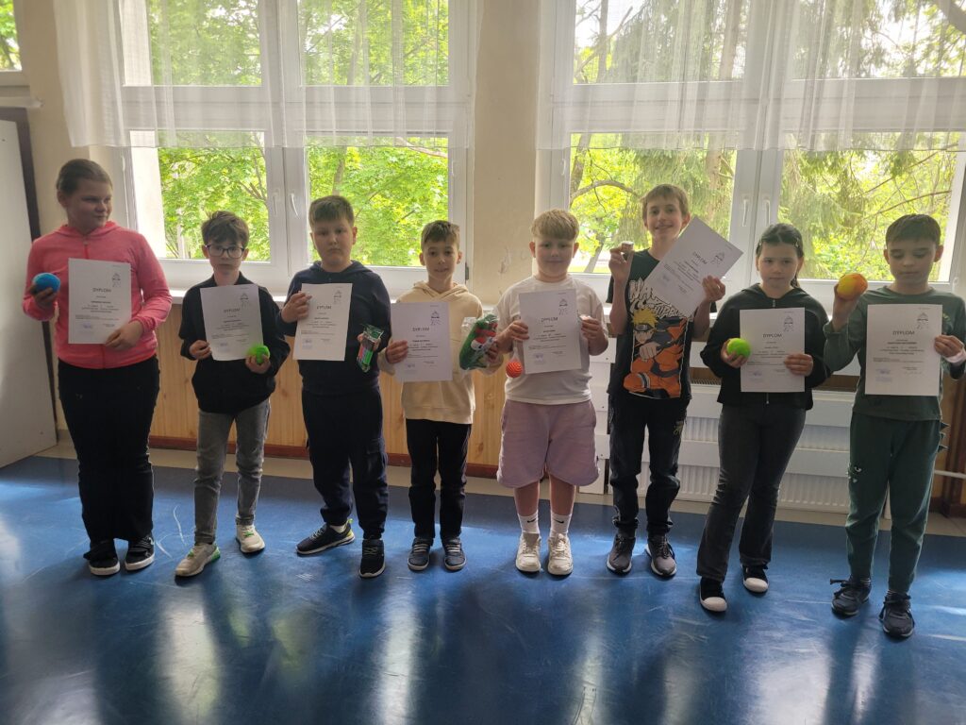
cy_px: 362
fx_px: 726
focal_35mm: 26
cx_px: 483
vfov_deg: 53.1
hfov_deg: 67.3
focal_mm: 5.4
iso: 160
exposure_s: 1/100
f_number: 1.8
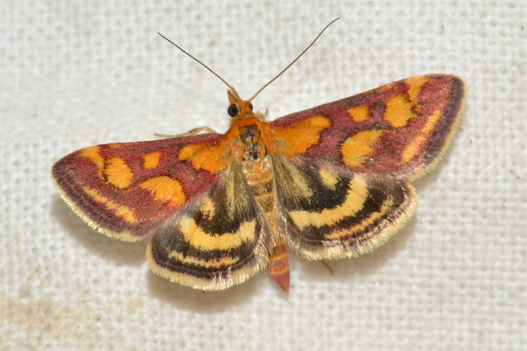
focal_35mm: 150
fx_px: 2196
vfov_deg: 9.1
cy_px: 176
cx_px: 264
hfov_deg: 13.7
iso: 200
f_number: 20
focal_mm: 100
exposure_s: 1/200
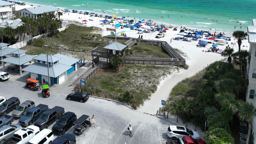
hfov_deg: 53.4
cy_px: 26
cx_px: 95
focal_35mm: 37
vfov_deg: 31.1
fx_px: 251
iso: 100
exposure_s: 1/2500
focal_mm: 12.29
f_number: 2.8
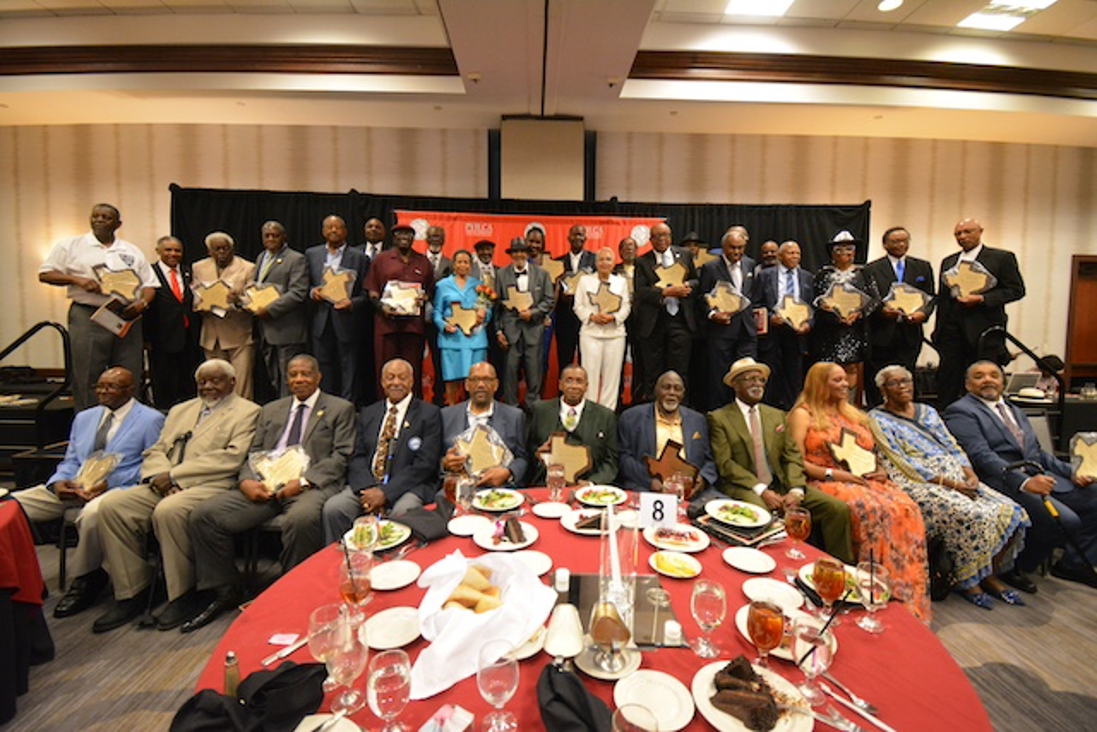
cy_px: 366
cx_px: 548
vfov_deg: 77.4
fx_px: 457
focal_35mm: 15
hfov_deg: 100.4
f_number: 4.5
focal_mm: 10
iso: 3200
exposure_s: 1/60
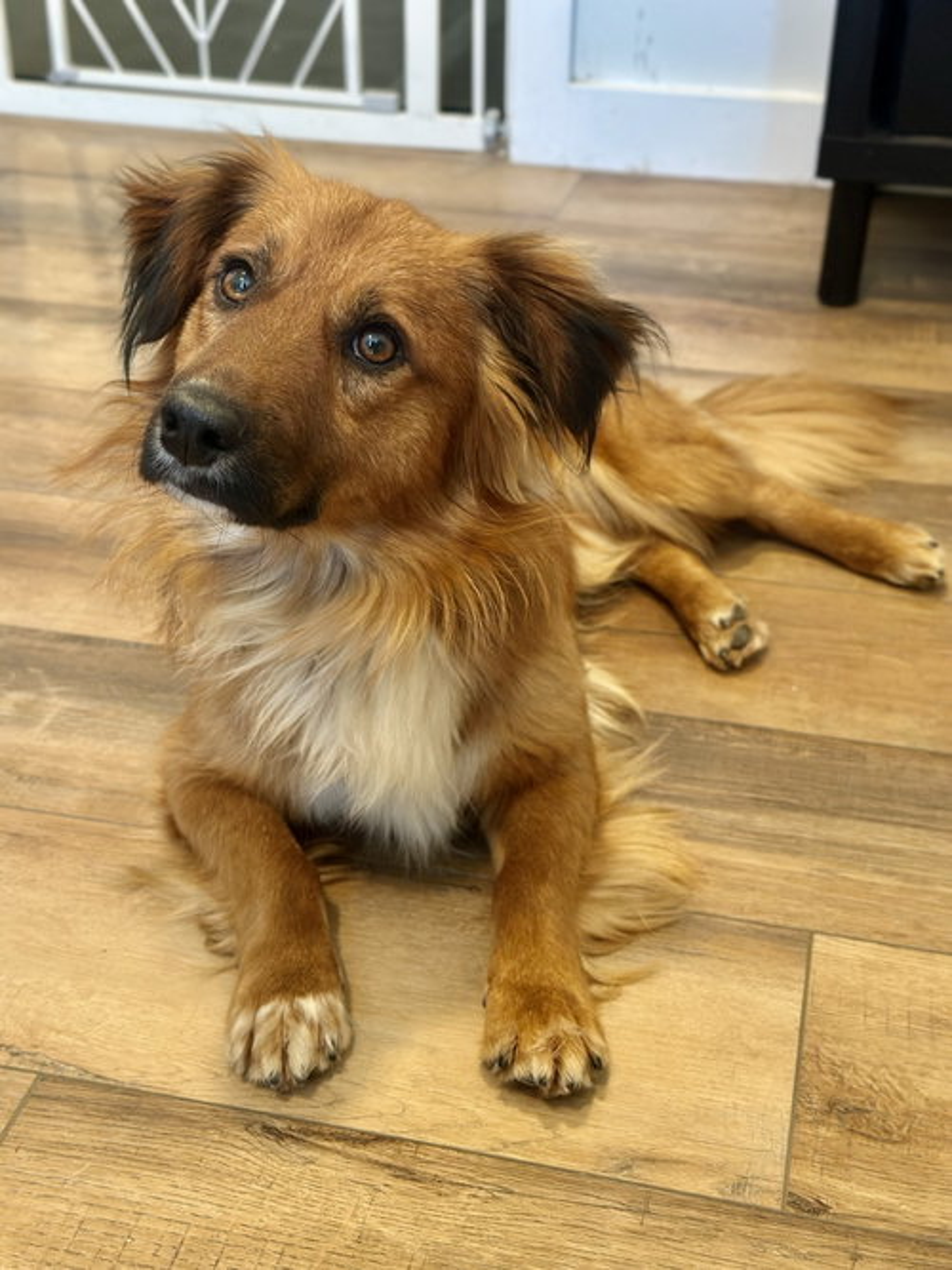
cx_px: 476
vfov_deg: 39.7
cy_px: 635
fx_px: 1761
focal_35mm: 48
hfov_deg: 30.3
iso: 320
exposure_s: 1/60
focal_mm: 6.86
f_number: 1.78
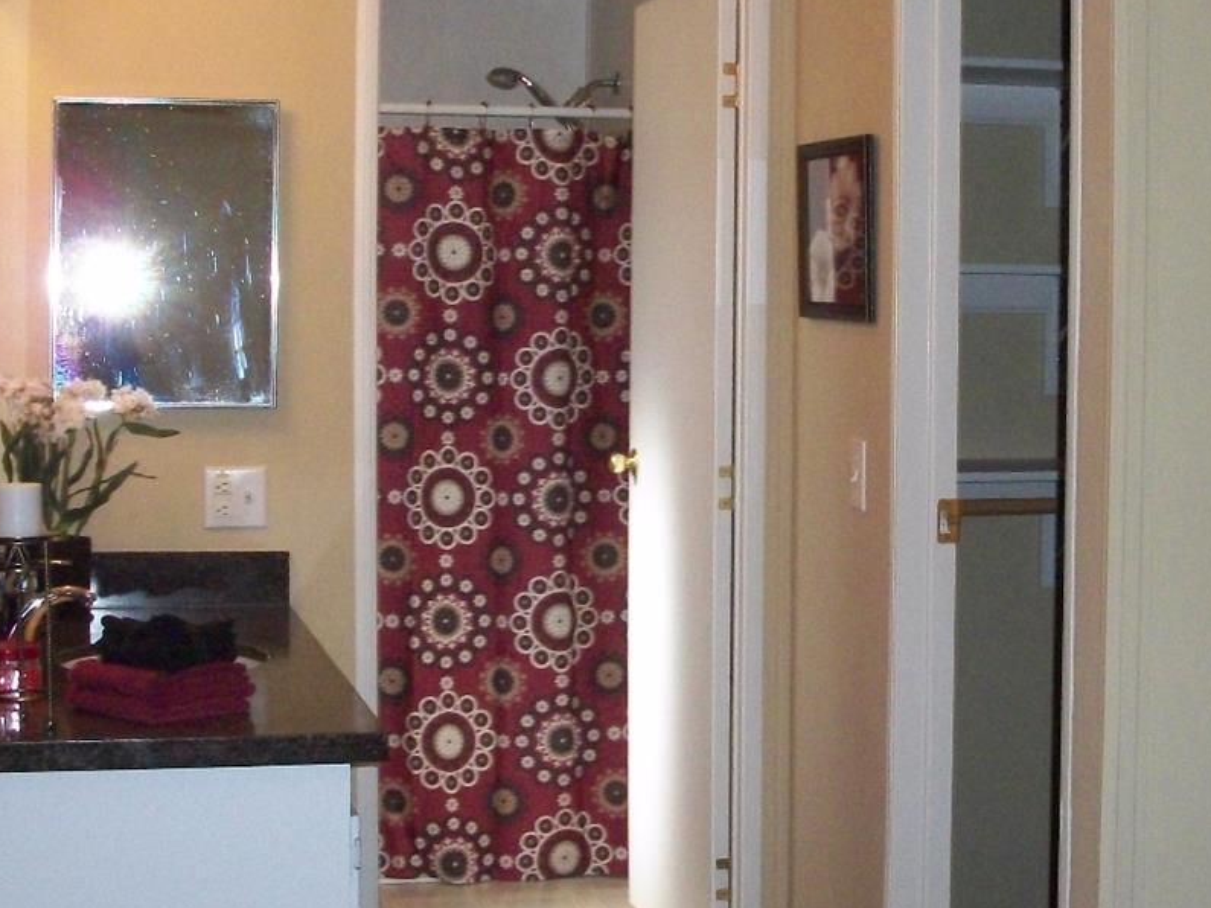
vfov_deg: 22.2
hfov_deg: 29.2
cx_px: 777
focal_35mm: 66
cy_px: 478
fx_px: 2309
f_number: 3.1
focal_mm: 6.3
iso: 400
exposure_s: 1/125
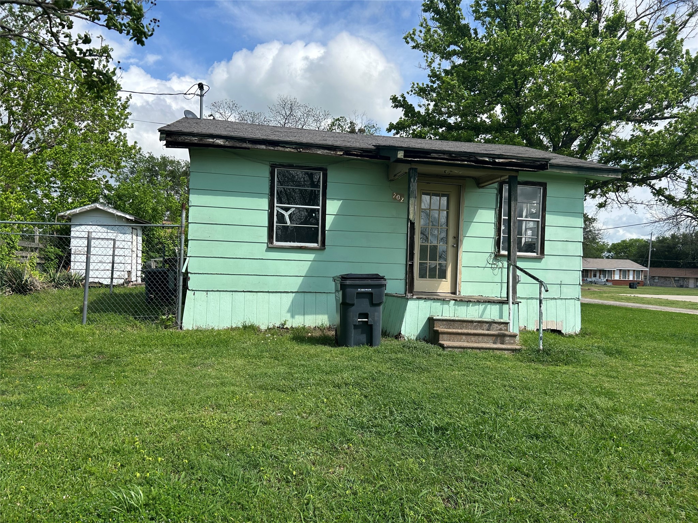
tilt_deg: +0.1
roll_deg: -1.7
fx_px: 524
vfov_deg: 53.1
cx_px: 349
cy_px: 262
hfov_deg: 67.3
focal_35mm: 26
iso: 50
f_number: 1.5
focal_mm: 5.7
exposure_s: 1/4444
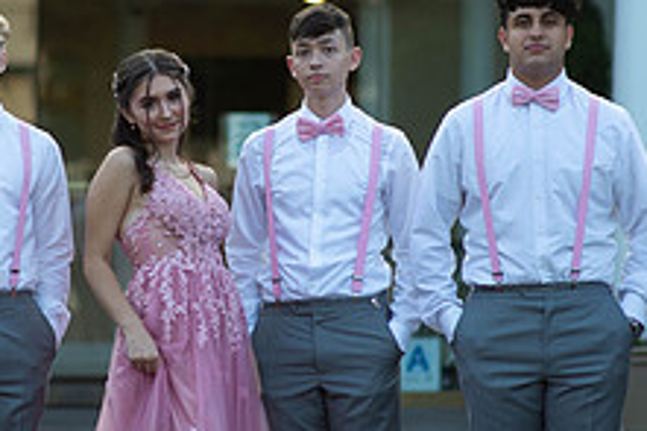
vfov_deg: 6.2
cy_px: 252
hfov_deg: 9.2
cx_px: 190
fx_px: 4005
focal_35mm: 223
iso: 250
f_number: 2
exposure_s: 1/1000
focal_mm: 85
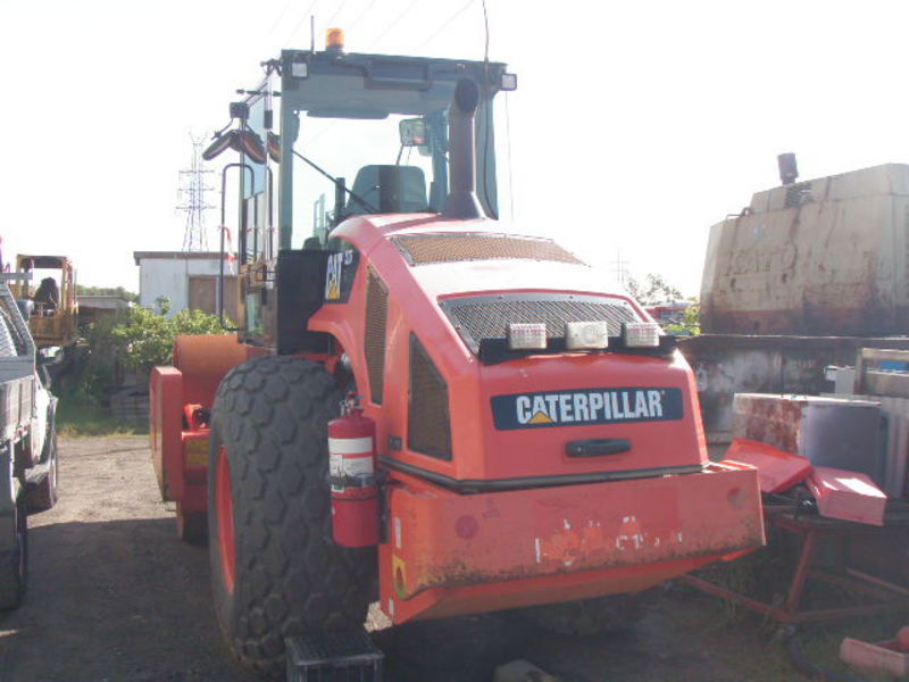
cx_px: 454
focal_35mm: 38
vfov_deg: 37.7
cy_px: 341
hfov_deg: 49.0
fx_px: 998
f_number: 4.5
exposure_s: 1/400
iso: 80
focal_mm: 6.7
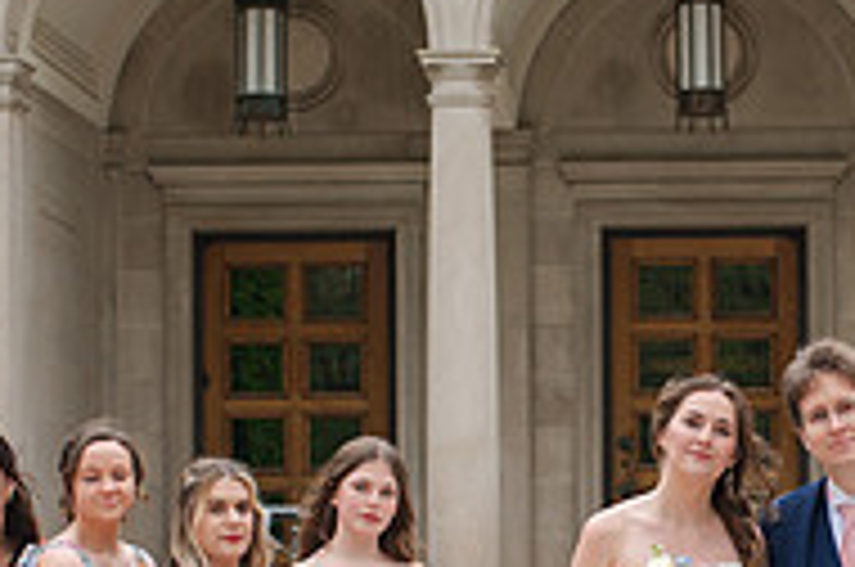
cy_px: 529
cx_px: 662
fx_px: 2798
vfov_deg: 11.5
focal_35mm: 118
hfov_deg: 17.3
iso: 160
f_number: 3.2
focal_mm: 35
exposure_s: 1/320
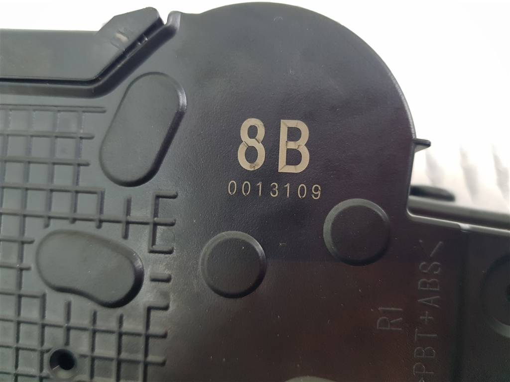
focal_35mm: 26
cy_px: 191
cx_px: 255
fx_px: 383
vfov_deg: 53.1
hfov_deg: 67.3
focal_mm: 4.2
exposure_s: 1/100
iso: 250
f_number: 1.7
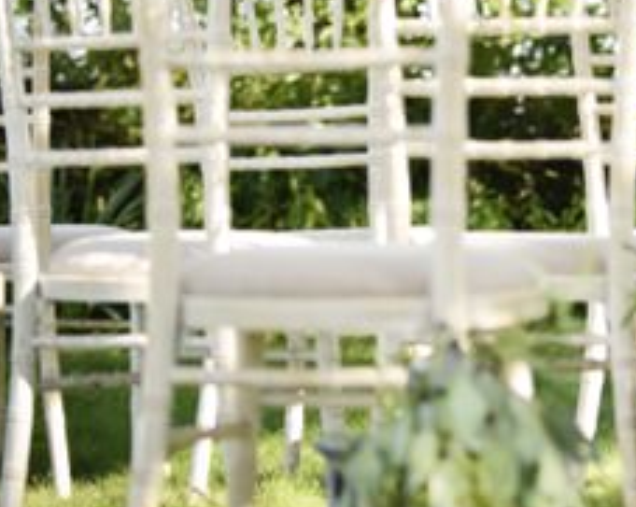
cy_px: 25
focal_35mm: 174
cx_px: 756
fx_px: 3271
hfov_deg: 10.9
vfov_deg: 8.8
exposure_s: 1/640
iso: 250
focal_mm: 70
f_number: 5
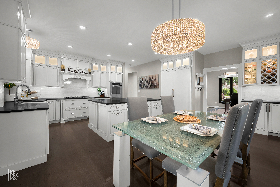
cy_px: 94
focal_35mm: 14
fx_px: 109
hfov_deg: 104.3
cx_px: 140
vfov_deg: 81.1
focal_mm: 14
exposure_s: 1/45
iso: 200
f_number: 13
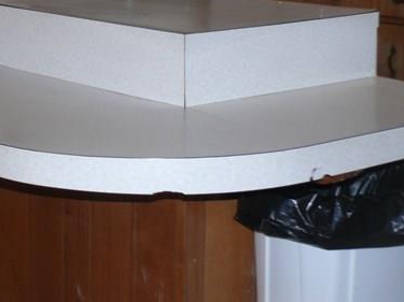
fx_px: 1178
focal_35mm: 101
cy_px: -25
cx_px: -16
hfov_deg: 18.8
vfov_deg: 14.3
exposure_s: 1/30
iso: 100
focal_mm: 7.7
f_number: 2.8
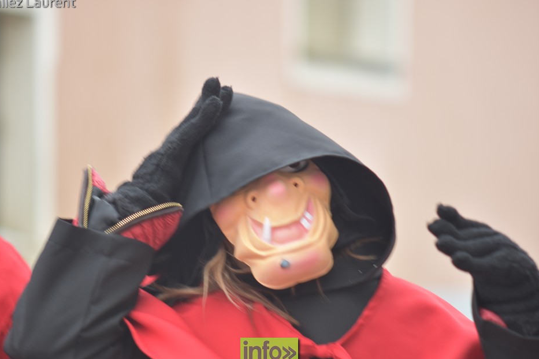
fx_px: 3698
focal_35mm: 247
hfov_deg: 8.3
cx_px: 269
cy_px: 187
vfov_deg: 5.6
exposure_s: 1/100
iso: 320
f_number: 2.8
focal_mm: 150
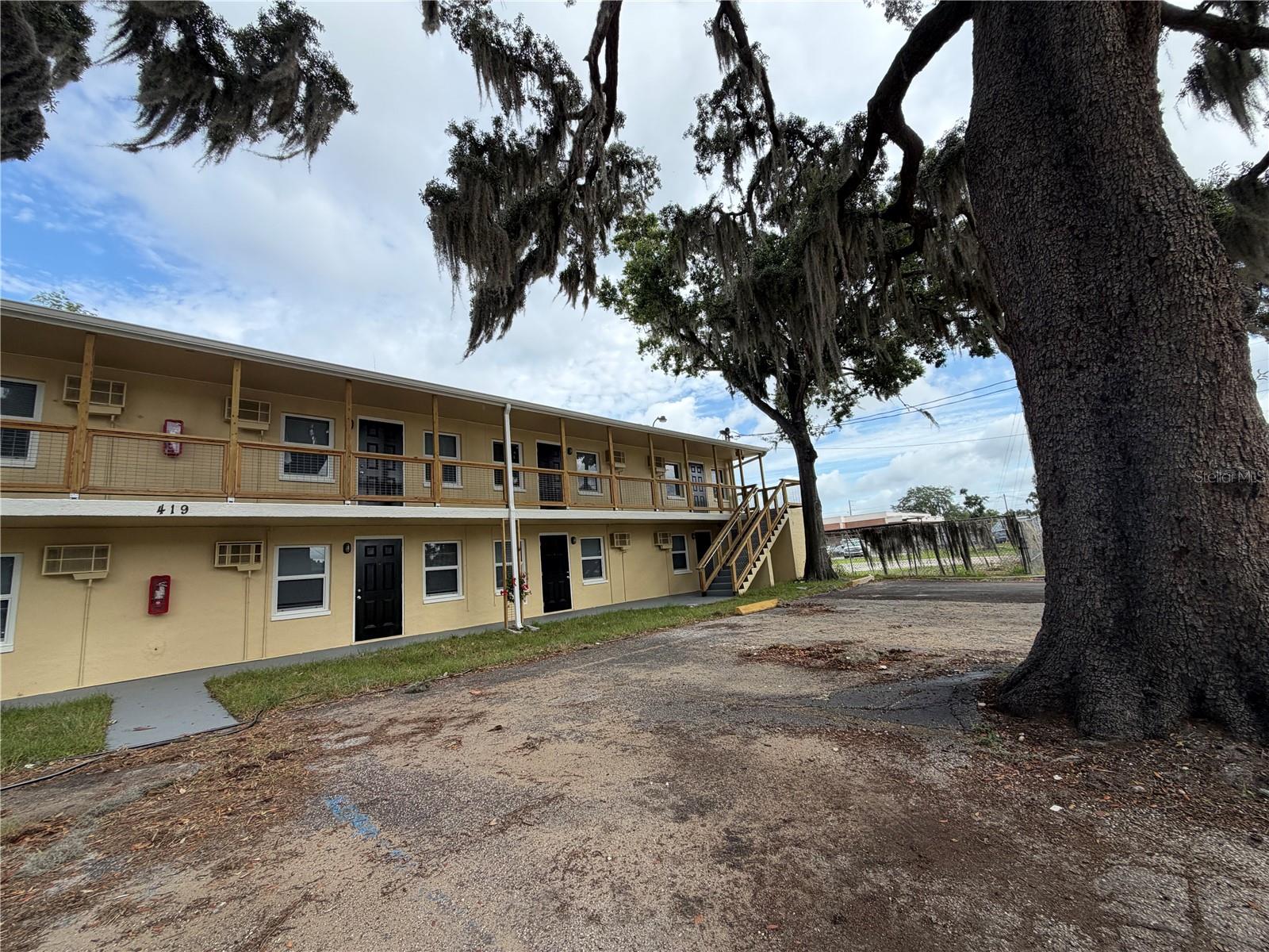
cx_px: 634
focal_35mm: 14
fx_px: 513
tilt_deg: +9.6
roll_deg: +4.5
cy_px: 476
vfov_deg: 85.7
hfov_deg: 102.1
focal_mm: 2.22
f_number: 2.2
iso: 32
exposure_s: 1/770
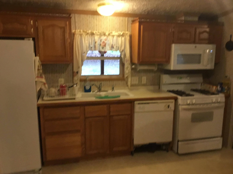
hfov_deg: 58.4
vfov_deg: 45.4
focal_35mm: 31
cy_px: 87
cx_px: 116
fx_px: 209
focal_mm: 3.3
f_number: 2.4
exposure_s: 1/30
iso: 160
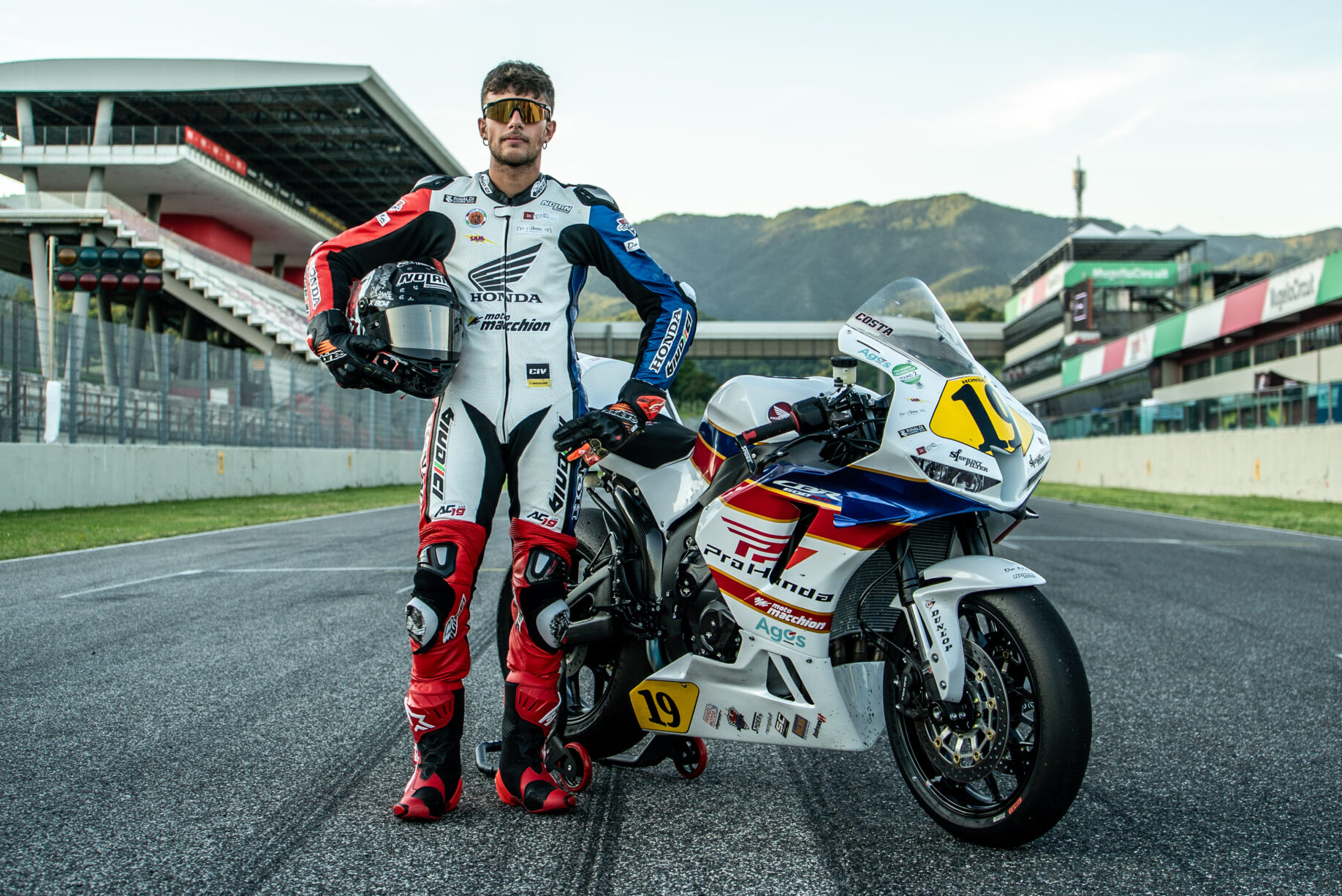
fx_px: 2163
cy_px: 429
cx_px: 691
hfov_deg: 34.5
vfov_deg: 23.4
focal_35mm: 58
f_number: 5
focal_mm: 52
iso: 250
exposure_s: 1/200
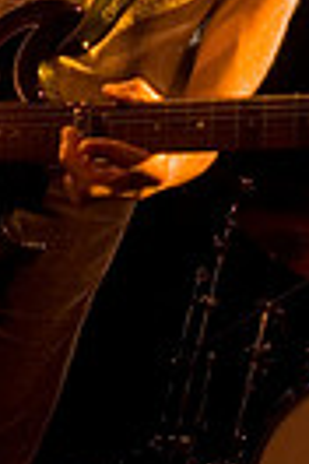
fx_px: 1313
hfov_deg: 13.4
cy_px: -81
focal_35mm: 102
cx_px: 202
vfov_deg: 19.0
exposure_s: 1/100
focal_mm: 20
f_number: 3.2
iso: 800
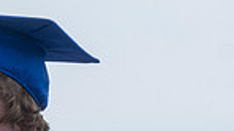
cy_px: 230
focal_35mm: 1051
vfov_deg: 1.2
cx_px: -389
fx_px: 6516
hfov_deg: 2.0
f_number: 13
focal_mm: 70
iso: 200
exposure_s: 1/250
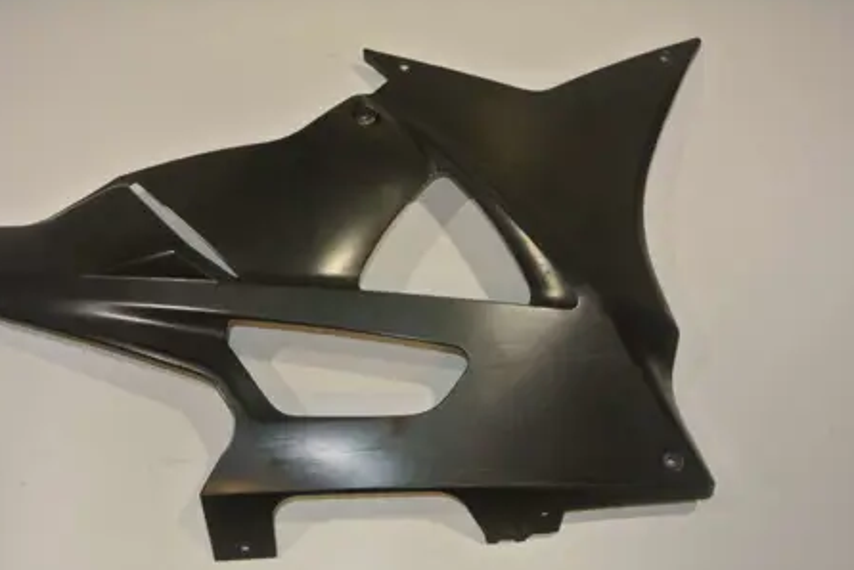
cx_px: 391
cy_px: 327
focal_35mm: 35
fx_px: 831
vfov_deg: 37.8
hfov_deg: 54.3
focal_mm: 11
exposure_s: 1/60
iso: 200
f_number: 3.5
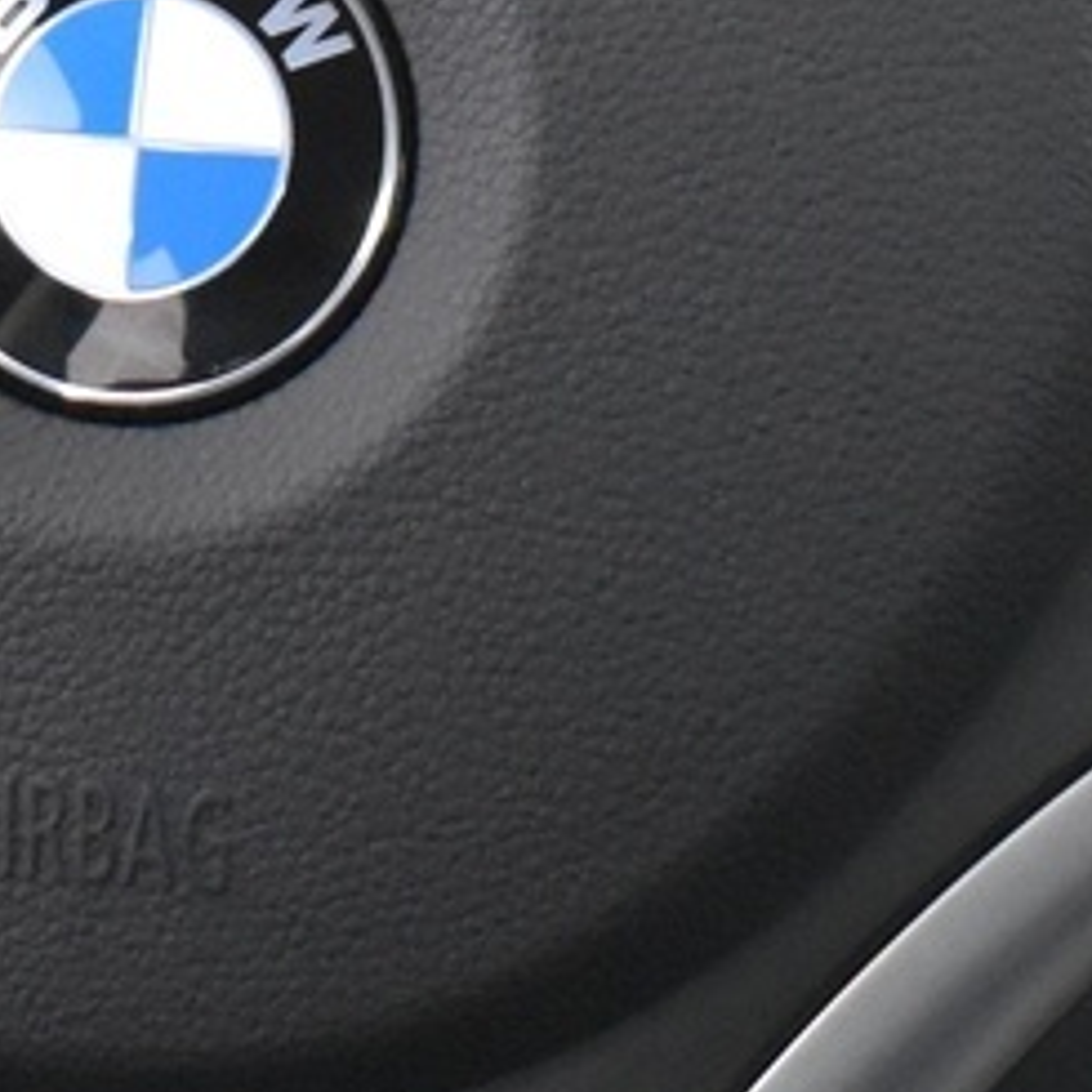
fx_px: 8737
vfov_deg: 7.1
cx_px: 321
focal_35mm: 245
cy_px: 71
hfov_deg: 7.1
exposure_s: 1/10
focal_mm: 29
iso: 3200
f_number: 4.2
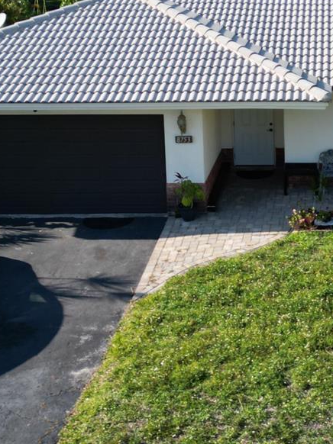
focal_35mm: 66
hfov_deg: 21.6
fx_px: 847
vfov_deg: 29.0
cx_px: 319
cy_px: 121
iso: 130
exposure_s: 1/2000
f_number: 1.7
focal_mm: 6.72
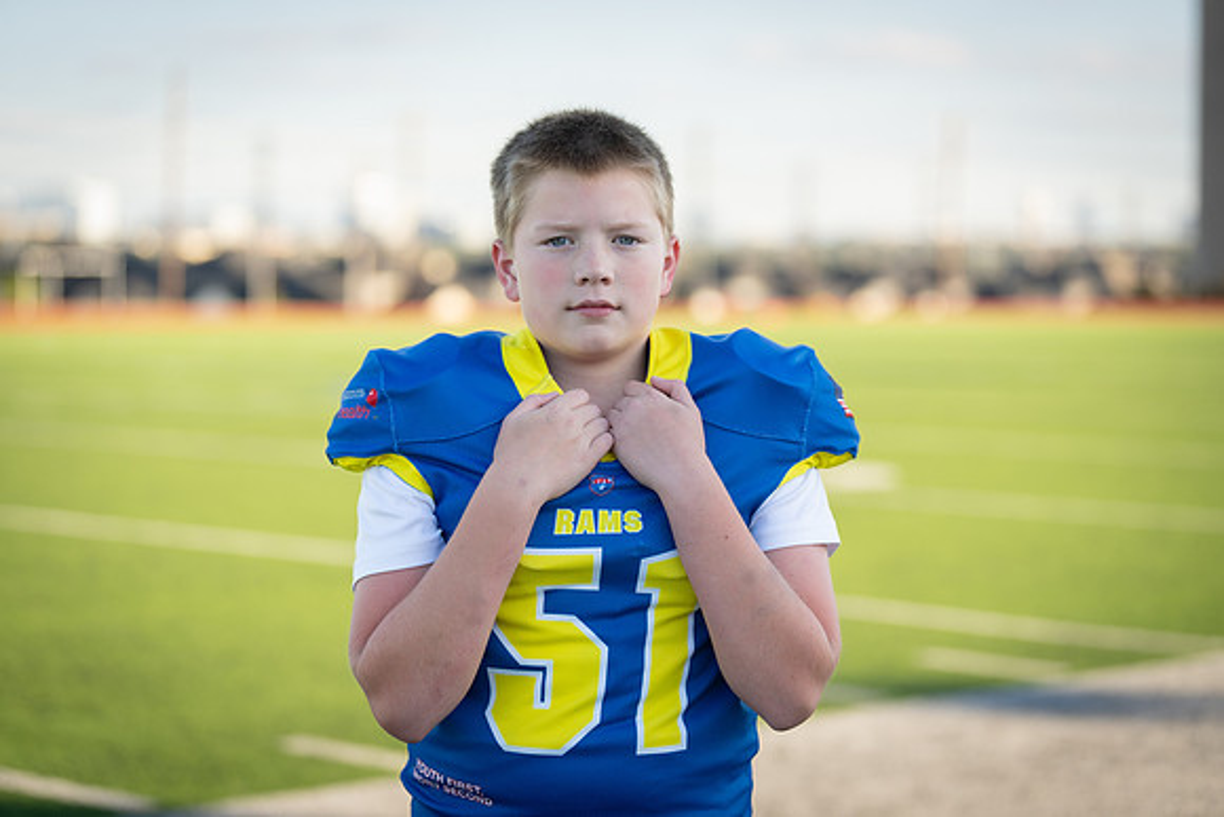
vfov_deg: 15.5
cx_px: 612
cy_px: 408
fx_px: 2993
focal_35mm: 88
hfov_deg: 23.1
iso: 100
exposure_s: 1/400
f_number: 2.8
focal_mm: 88
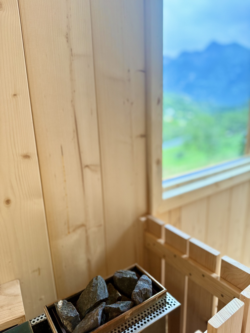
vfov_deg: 71.6
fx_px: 231
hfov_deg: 56.8
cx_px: 125
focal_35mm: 24
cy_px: 166
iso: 200
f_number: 1.78
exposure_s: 1/62
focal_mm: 6.76
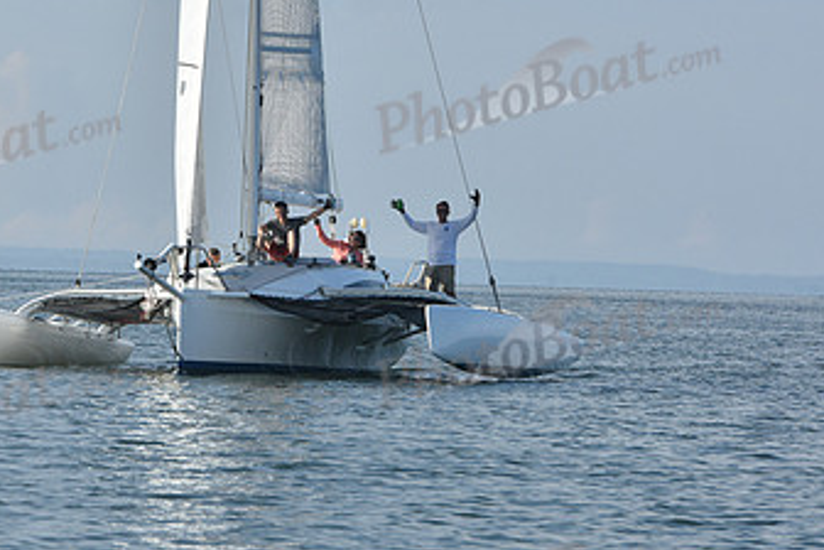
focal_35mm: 345
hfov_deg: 6.0
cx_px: 250
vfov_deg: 4.0
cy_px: 252
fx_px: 7896
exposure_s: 1/800
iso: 320
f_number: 10
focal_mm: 200
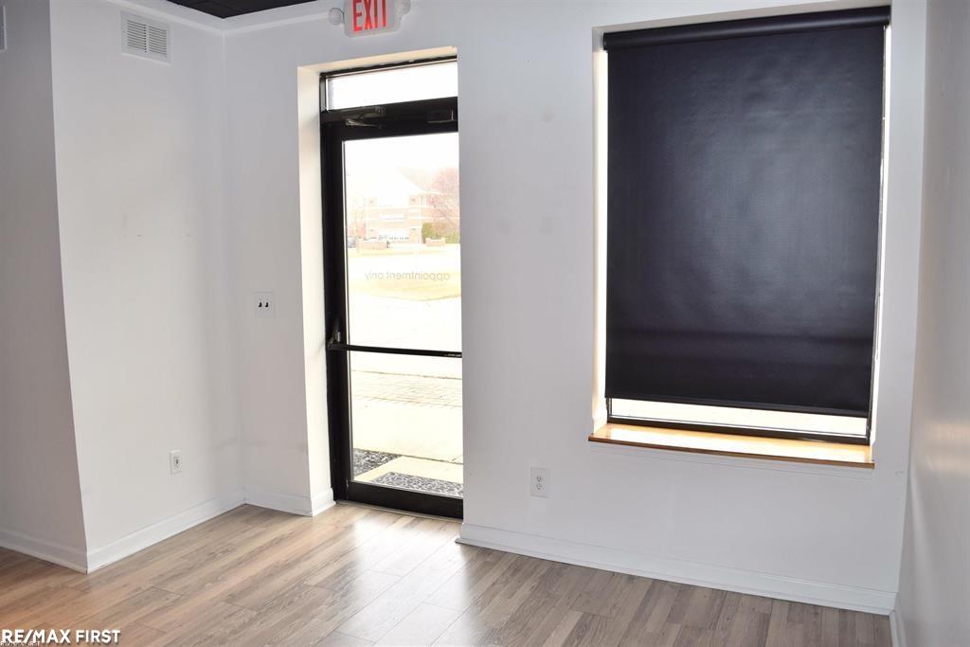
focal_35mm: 27
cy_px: 324
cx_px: 485
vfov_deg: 47.9
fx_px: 728
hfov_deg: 67.4
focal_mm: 18
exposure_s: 1/125
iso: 360
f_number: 5.6
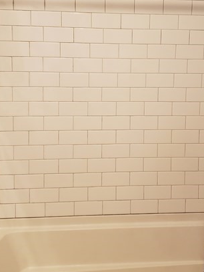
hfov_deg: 29.6
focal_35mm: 49
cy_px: 91
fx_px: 385
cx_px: 123
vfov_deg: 38.5
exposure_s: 1/60
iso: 400
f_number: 1.5
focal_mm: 4.3
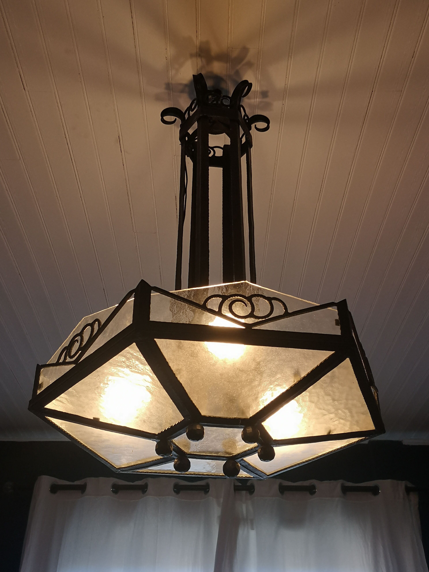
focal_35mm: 34
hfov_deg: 41.8
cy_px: 286
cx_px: 214
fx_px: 562
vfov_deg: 54.0
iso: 50
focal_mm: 3.95
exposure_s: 1/100
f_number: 1.8
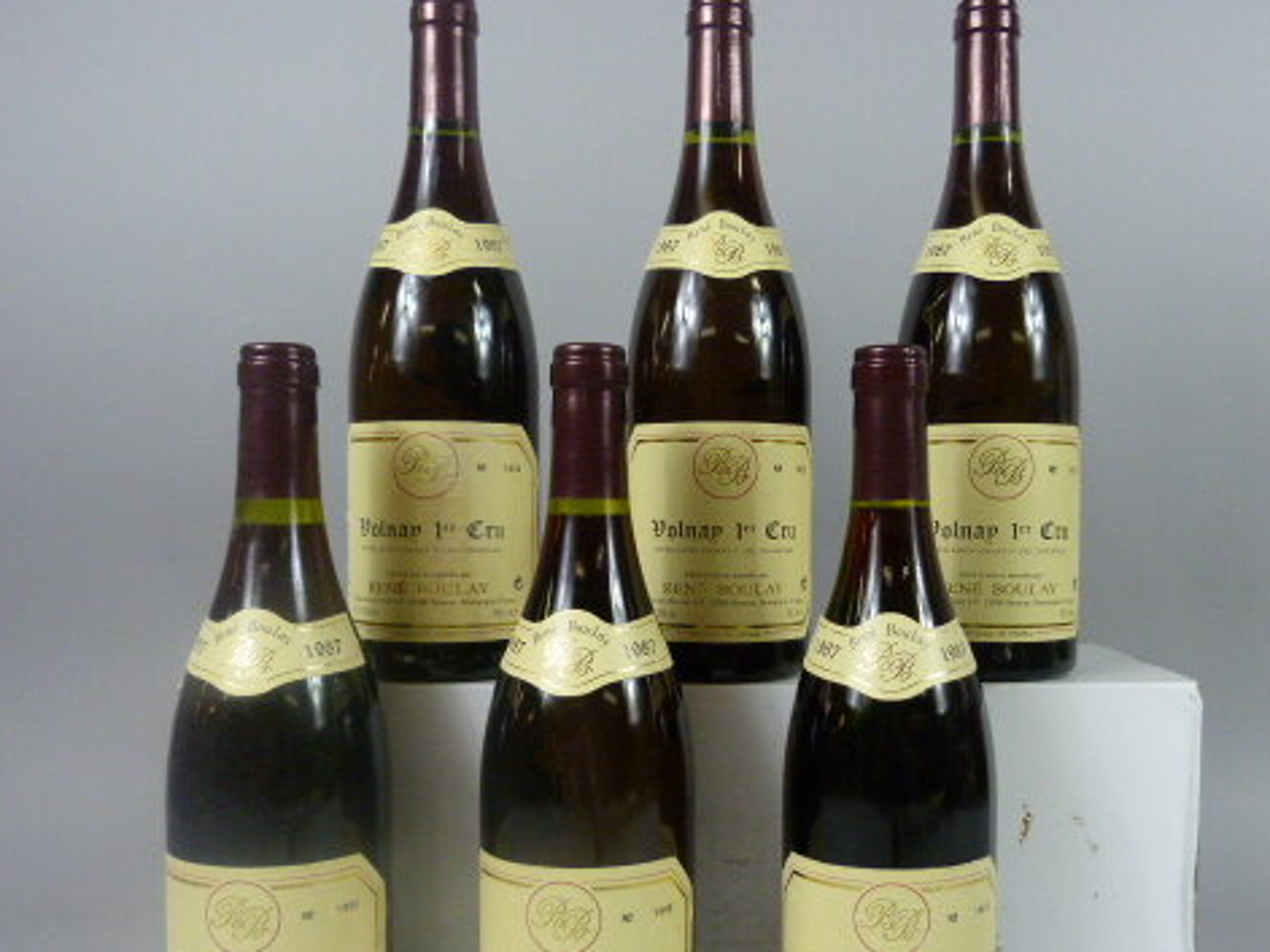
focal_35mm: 34
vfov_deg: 41.6
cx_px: 750
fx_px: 1247
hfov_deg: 53.7
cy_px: 558
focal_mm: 4.5
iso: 320
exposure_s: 1/60
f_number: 2.8
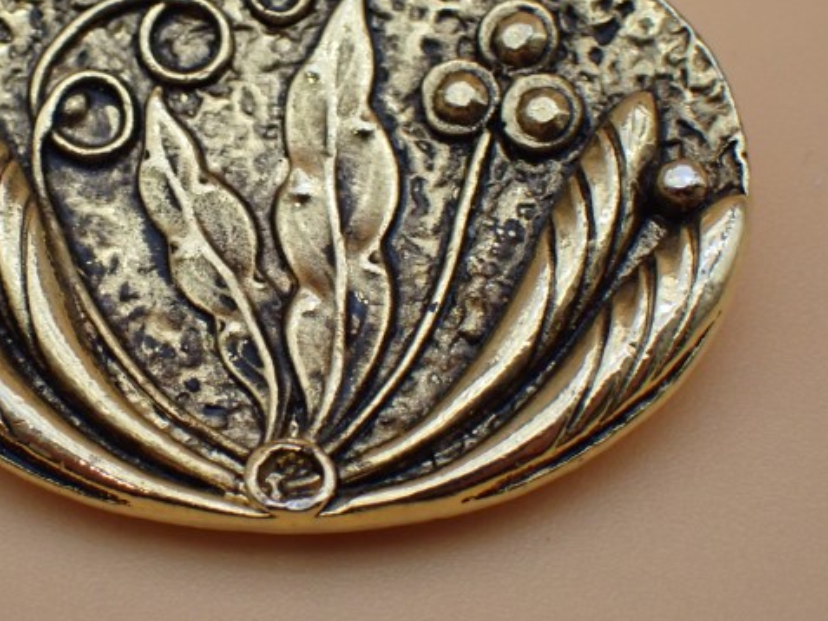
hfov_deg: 17.8
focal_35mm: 110
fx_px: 2632
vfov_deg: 13.5
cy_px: 219
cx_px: 292
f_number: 4.3
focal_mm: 14.62
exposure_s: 1/320
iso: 640
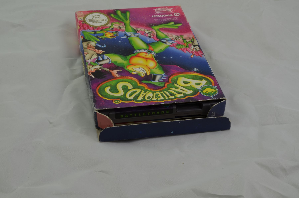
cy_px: 99
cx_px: 150
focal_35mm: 60
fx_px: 497
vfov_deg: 22.5
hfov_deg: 33.5
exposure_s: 1/3
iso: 100
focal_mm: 40
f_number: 20
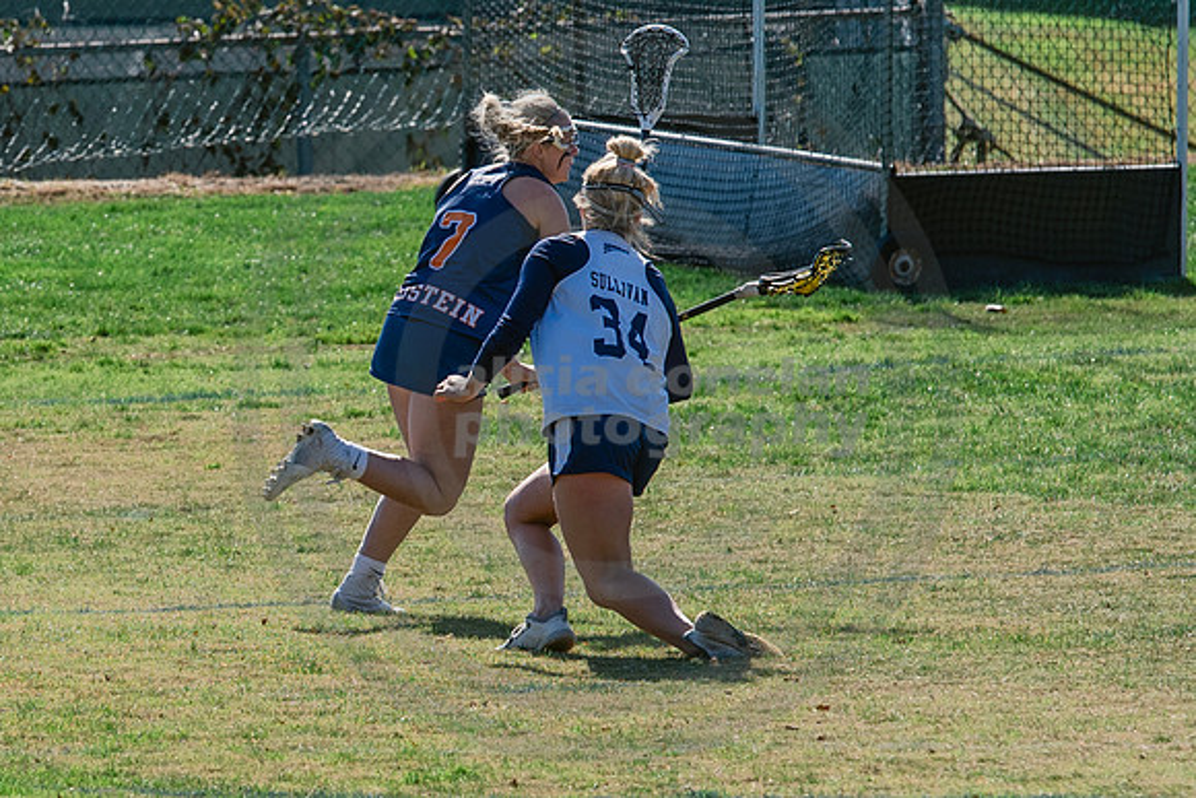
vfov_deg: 2.3
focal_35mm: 586
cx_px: 262
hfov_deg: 3.5
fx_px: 19487
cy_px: 416
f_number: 5
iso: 250
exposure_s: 1/1600
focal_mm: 200
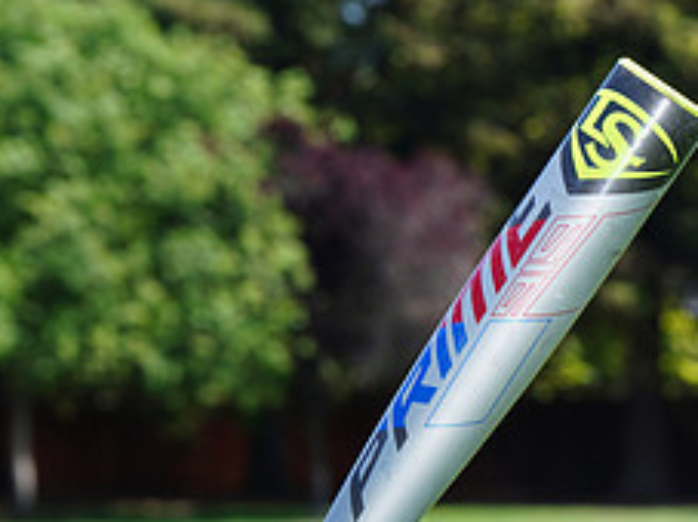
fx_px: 6590
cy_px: 860
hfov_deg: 6.1
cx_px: 377
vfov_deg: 4.5
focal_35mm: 327
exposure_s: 1/200
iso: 200
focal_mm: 133
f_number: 10
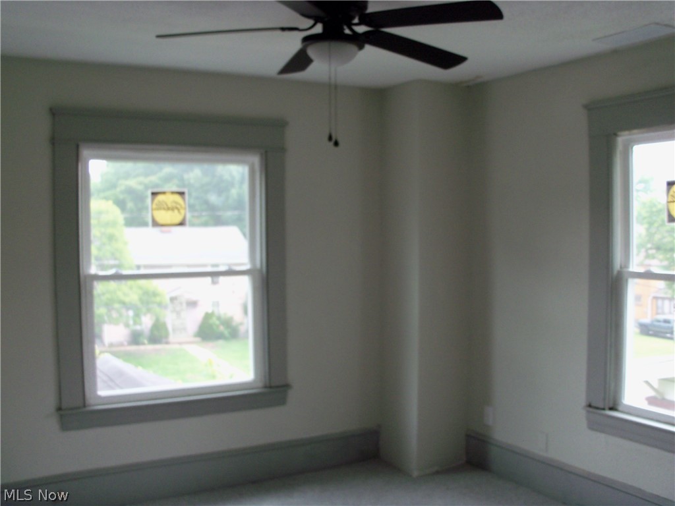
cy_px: 253
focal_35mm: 35
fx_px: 682
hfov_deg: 52.6
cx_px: 338
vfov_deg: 40.7
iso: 100
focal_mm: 6.3
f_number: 3
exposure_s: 1/30
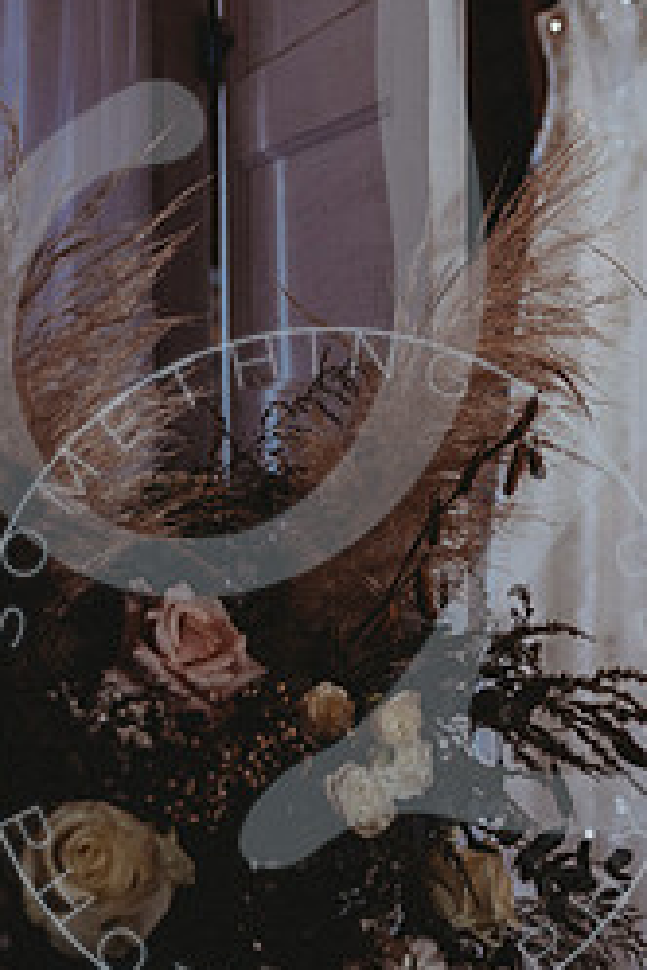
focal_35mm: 65
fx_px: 1752
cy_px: 393
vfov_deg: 30.9
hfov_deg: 20.7
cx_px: 507
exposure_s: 1/125
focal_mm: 36
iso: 1000
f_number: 2.8
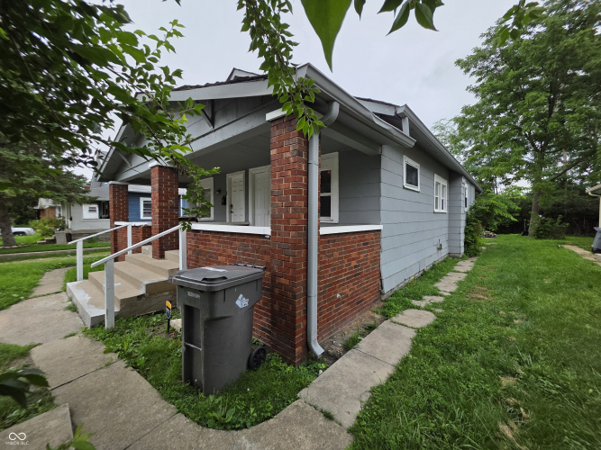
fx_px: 226
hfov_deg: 106.2
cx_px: 300
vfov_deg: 89.9
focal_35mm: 13
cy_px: 225
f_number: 1.9
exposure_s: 1/641
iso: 40
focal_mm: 2.2
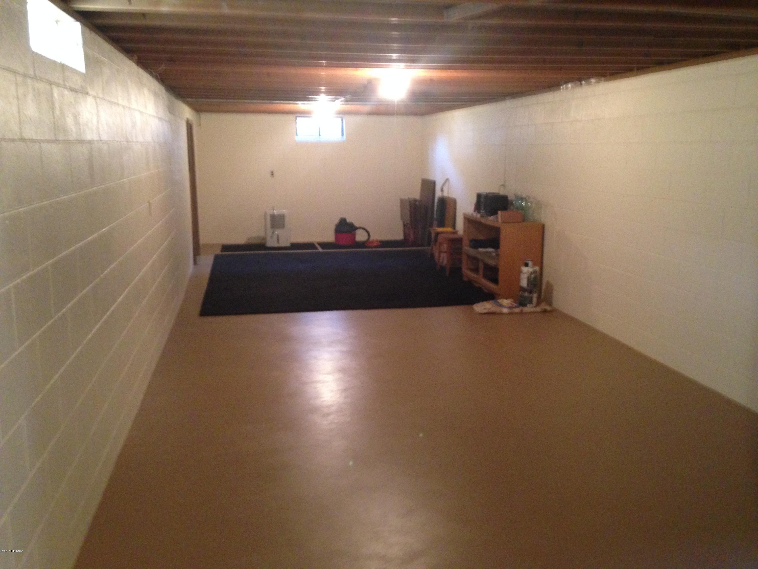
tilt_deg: -11.1
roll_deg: +0.8
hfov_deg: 55.4
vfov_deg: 42.9
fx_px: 723
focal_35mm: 33
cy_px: 284
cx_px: 379
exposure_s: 1/15
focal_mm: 4.12
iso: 400
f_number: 2.4
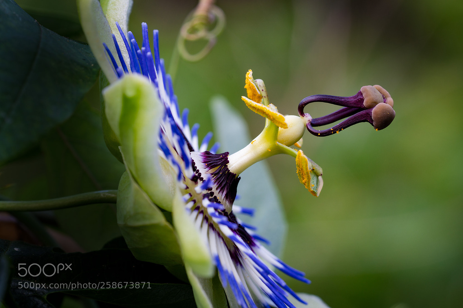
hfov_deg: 15.2
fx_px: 1736
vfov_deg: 10.2
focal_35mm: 135
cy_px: 154
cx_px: 232
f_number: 8
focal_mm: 90
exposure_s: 1/6
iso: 100
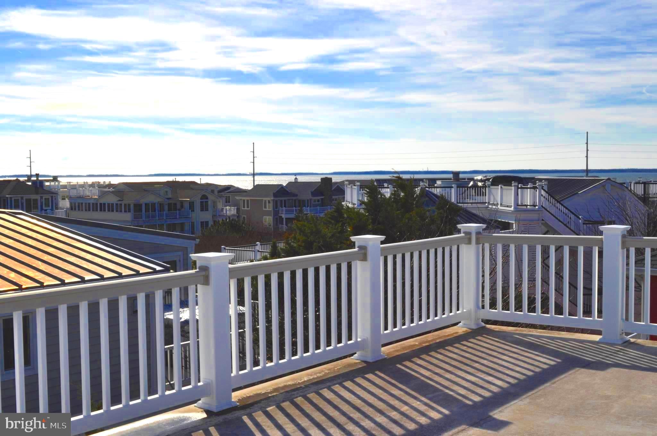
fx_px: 793
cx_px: 328
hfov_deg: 45.0
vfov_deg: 30.8
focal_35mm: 44
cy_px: 218
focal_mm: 29
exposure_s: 1/200
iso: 200
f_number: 25
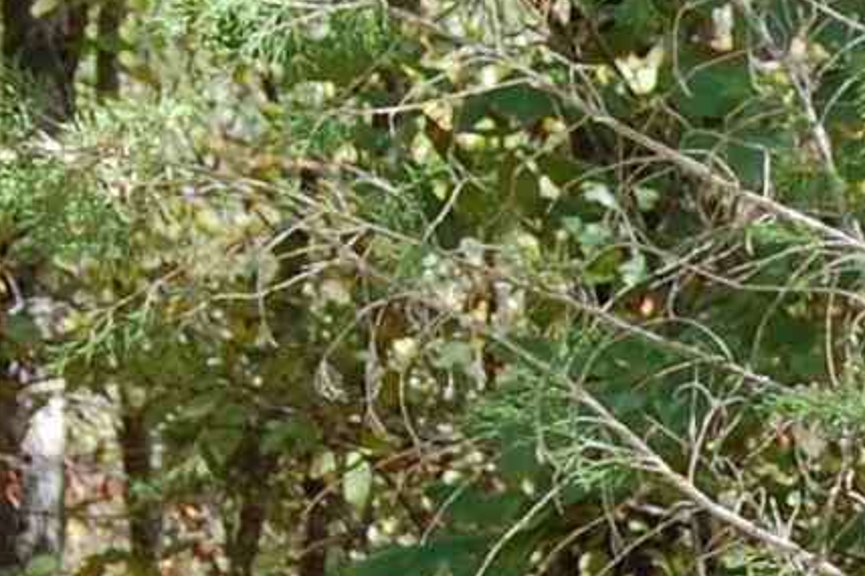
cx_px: 1261
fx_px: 7842
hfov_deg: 6.2
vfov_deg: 4.2
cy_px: 810
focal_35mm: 327
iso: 220
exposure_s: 1/125
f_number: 5.6
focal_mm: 31
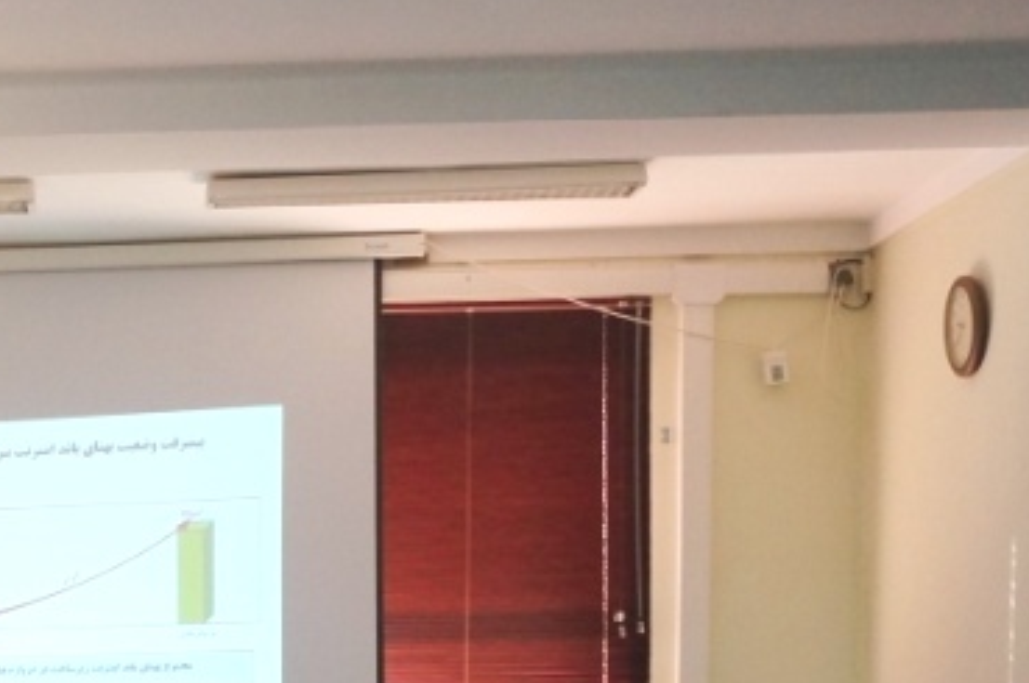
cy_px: 873
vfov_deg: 14.9
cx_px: -125
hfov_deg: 22.0
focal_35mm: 87
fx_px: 2494
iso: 1250
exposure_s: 1/160
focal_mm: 21
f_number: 4
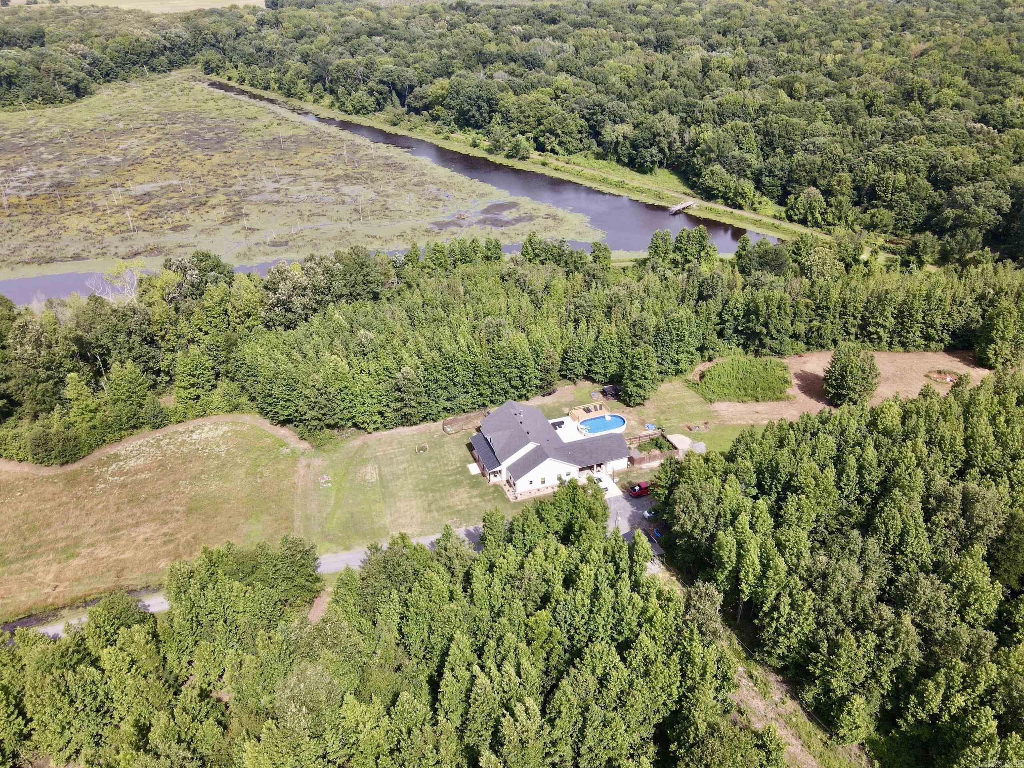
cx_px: 512
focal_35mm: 24
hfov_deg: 71.6
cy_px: 384
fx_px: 710
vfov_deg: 56.8
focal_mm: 4.5
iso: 270
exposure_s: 1/15
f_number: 2.8
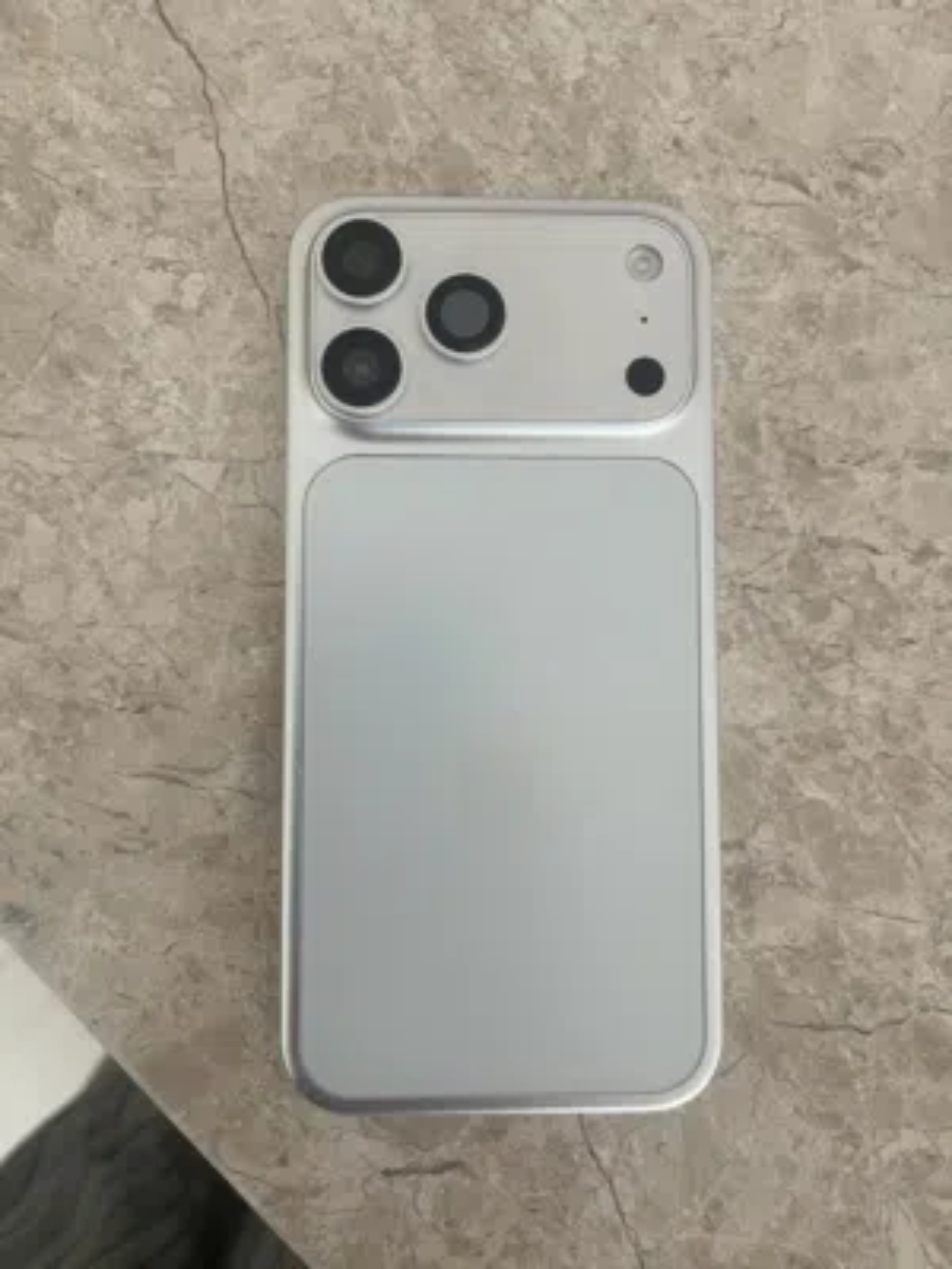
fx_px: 917
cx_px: 476
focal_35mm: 25
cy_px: 634
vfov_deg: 69.4
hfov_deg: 54.9
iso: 200
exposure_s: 1/60
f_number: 1.6
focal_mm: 5.1
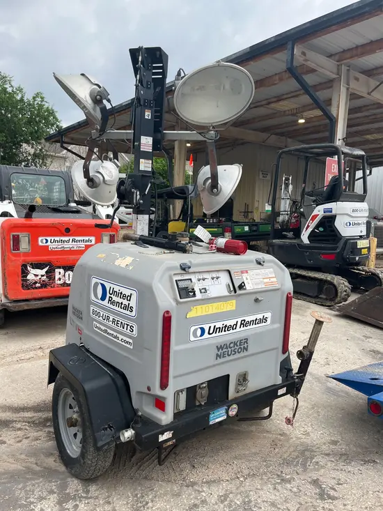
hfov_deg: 53.1
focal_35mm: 26
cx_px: 192
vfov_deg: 67.3
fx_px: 383
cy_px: 256
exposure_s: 1/816
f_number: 1.6
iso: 50
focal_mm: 5.1
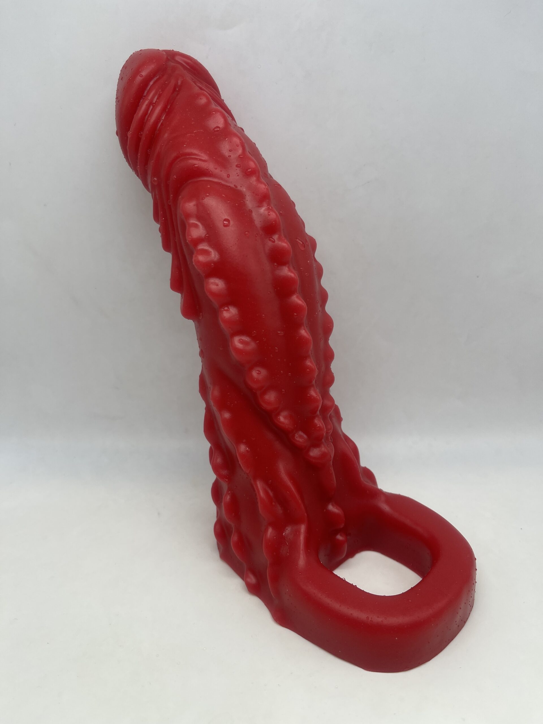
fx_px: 523
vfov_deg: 69.4
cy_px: 362
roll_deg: +2.7
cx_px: 272
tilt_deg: -24.4
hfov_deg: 54.9
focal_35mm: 25
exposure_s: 1/642
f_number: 1.6
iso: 32
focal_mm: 5.1
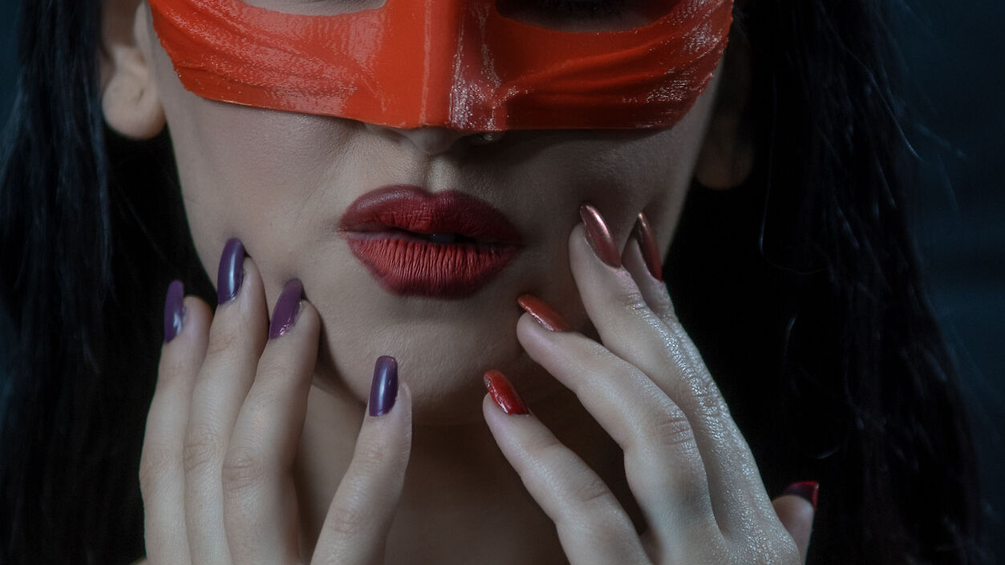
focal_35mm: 271
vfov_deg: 4.5
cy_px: 240
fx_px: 7222
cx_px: 437
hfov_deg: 8.0
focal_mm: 135
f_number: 4
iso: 800
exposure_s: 1/125
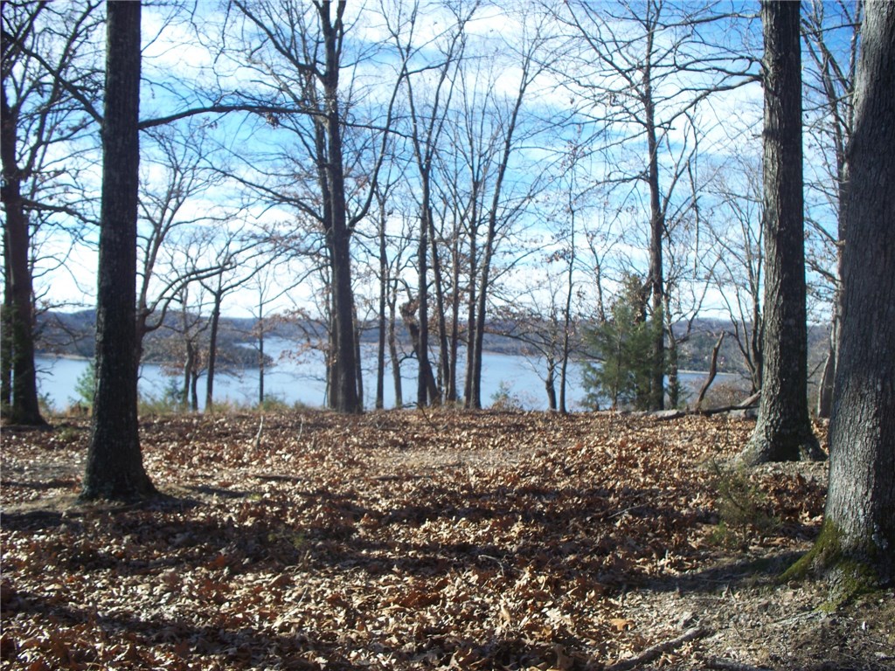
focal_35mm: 36
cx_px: 448
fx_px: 931
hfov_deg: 51.4
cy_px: 336
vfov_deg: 39.7
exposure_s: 1/400
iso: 64
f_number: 2.8
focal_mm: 7.54
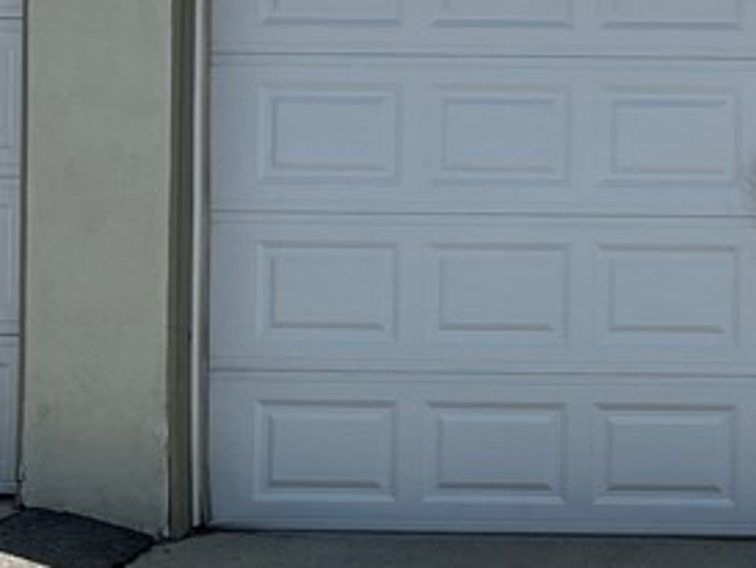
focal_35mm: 97
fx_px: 2120
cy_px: 61
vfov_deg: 15.1
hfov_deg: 18.9
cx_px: 946
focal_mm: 5.1
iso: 50
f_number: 1.6
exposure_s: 1/3049
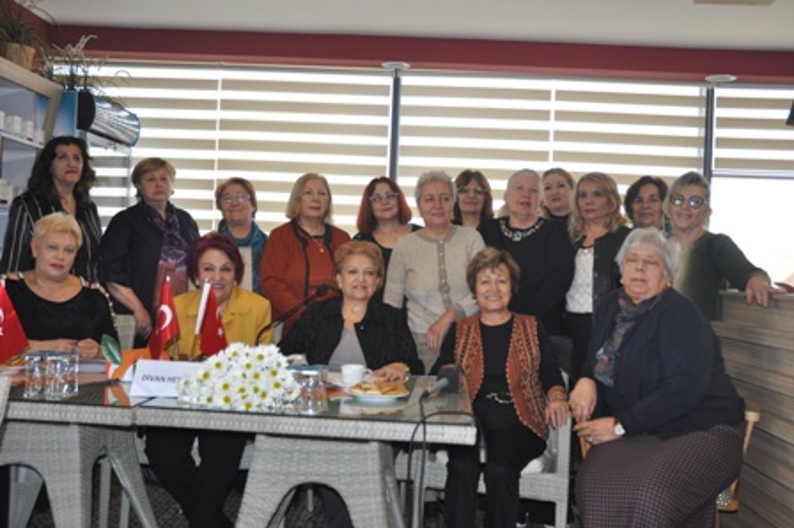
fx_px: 793
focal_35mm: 36
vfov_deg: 36.8
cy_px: 264
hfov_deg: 53.2
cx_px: 397
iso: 560
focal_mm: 24
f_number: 3.8
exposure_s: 1/125
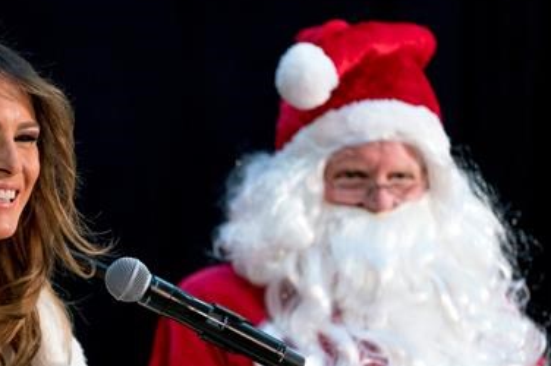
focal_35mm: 315
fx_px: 4817
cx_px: 166
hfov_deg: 6.5
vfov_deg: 4.4
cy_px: 295
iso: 3200
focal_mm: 182
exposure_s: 1/320
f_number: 2.8
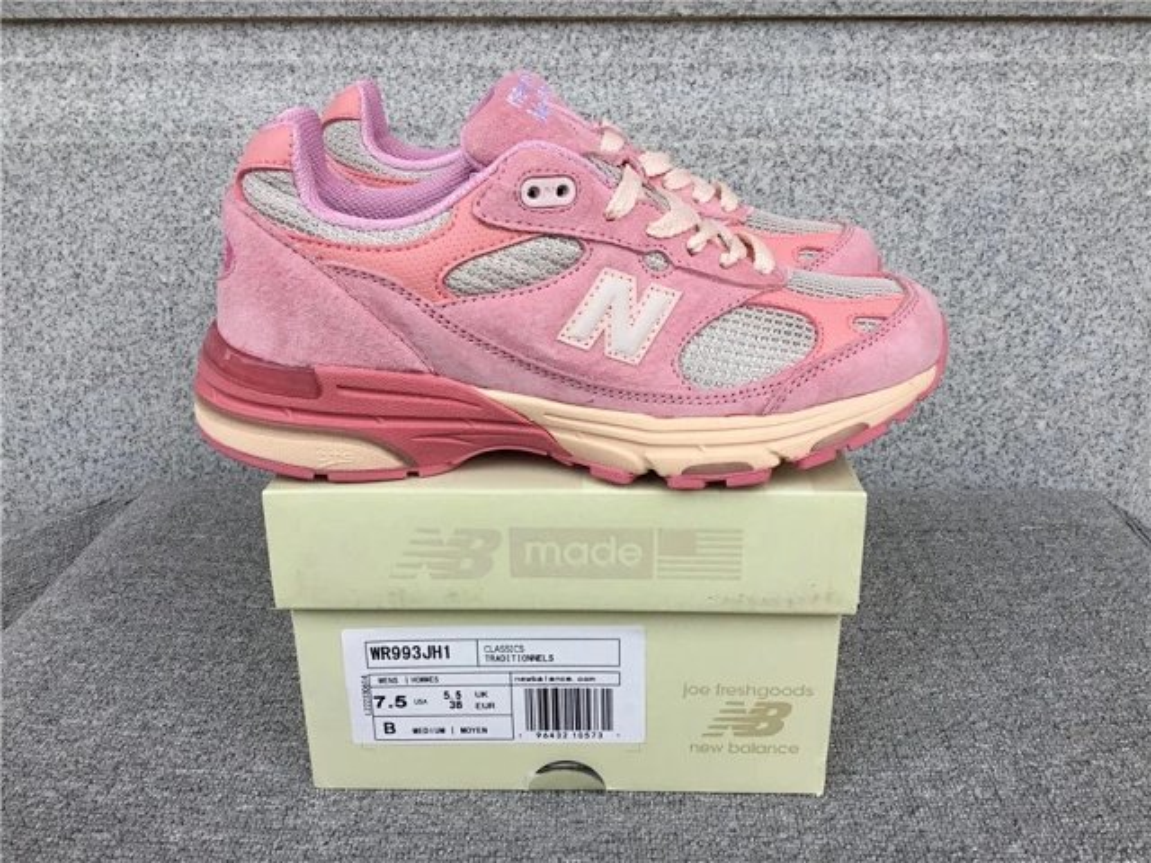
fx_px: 1031
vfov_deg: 45.4
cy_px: 432
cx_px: 576
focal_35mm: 31
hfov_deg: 58.4
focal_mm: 3.3
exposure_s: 1/354
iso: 25
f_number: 2.4
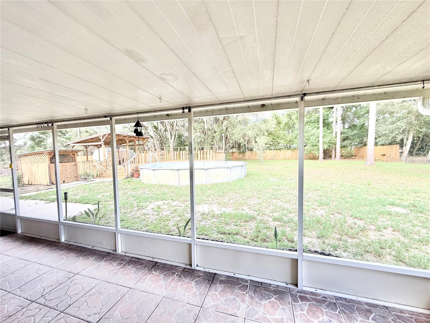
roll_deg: +1.1
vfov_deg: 85.7
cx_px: 215
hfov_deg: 102.1
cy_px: 162
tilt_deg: -2.4
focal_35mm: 14
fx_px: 174
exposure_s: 1/183
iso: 50
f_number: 2.2
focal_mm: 2.22
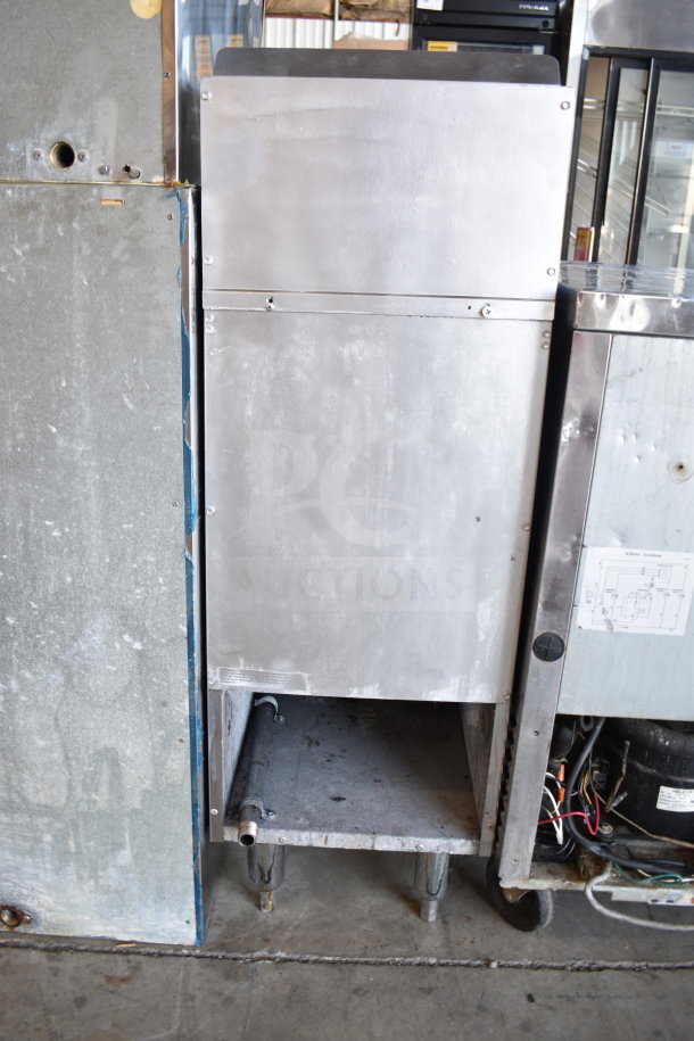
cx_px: 347
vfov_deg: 61.9
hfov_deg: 43.6
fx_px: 867
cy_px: 520
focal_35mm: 30
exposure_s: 1/40
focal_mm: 20
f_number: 3.8
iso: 200
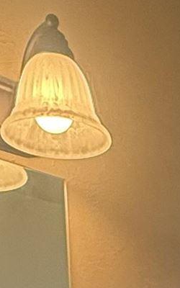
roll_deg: +2.4
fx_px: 895
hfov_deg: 10.8
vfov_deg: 14.9
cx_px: 310
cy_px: 582
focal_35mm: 114
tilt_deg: -5.6
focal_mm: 2.22
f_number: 2.2
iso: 250
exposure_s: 1/120
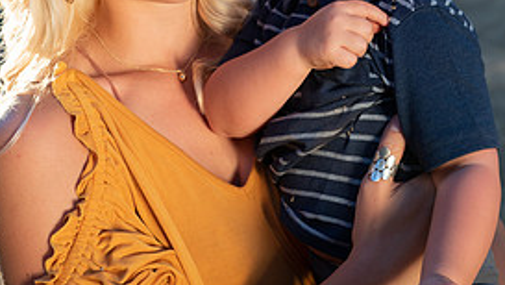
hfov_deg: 27.8
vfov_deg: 15.7
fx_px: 1018
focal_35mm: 76
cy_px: 11
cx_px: 268
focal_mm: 44
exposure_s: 1/125
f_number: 5
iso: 320
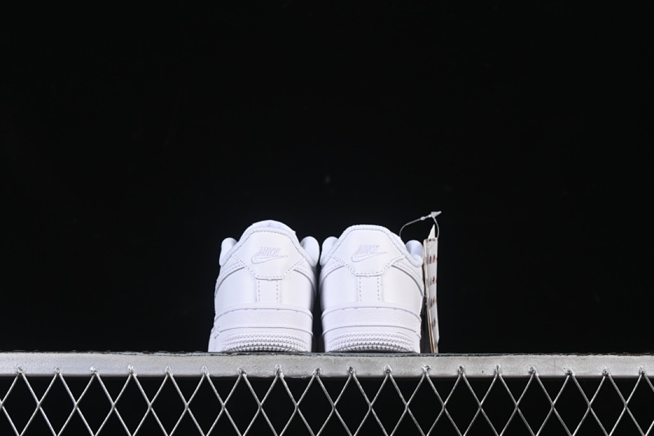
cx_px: 327
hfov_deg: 27.0
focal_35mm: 75
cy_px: 218
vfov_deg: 18.2
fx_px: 1362
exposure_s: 1/80
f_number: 8
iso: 160
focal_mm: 50
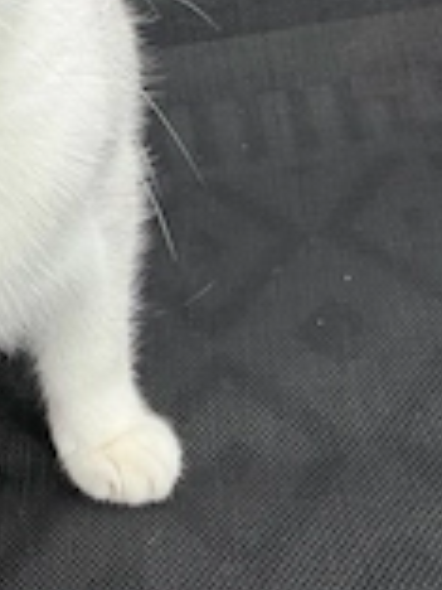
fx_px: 1311
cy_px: 72
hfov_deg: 18.0
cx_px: -110
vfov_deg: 24.7
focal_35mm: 77
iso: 25
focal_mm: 2.71
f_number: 1.9
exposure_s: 1/179
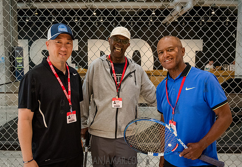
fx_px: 244
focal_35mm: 36
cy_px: 82
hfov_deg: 52.7
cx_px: 119
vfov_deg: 37.6
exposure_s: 1/320
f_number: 4.5
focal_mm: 31
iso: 5000
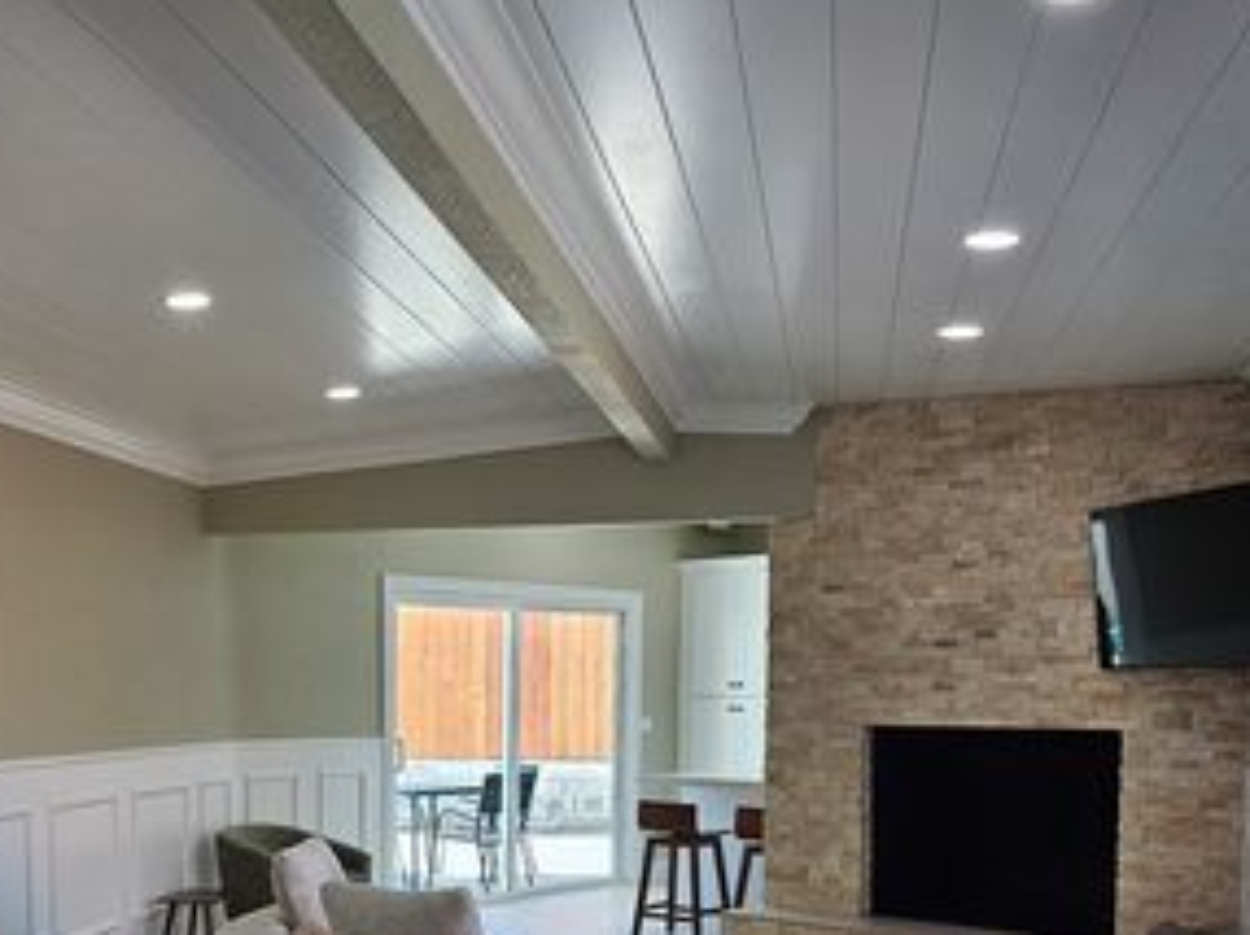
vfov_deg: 33.2
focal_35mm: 42
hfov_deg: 44.1
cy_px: 767
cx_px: 398
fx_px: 1515
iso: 50
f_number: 1.8
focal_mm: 5
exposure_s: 1/142
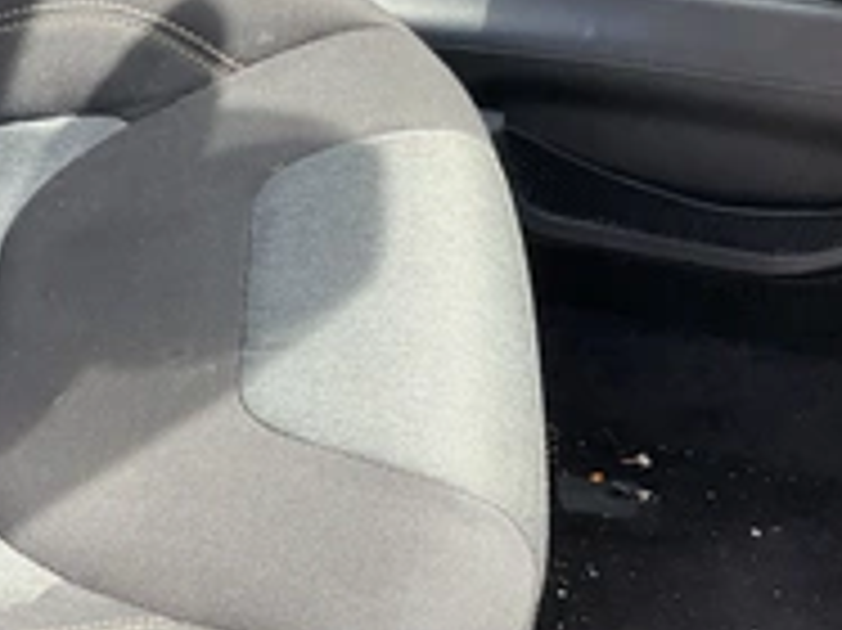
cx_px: 72
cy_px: 508
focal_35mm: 62
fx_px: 1507
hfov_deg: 29.8
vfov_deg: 23.3
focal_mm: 3
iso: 32
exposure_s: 1/166
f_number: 1.8
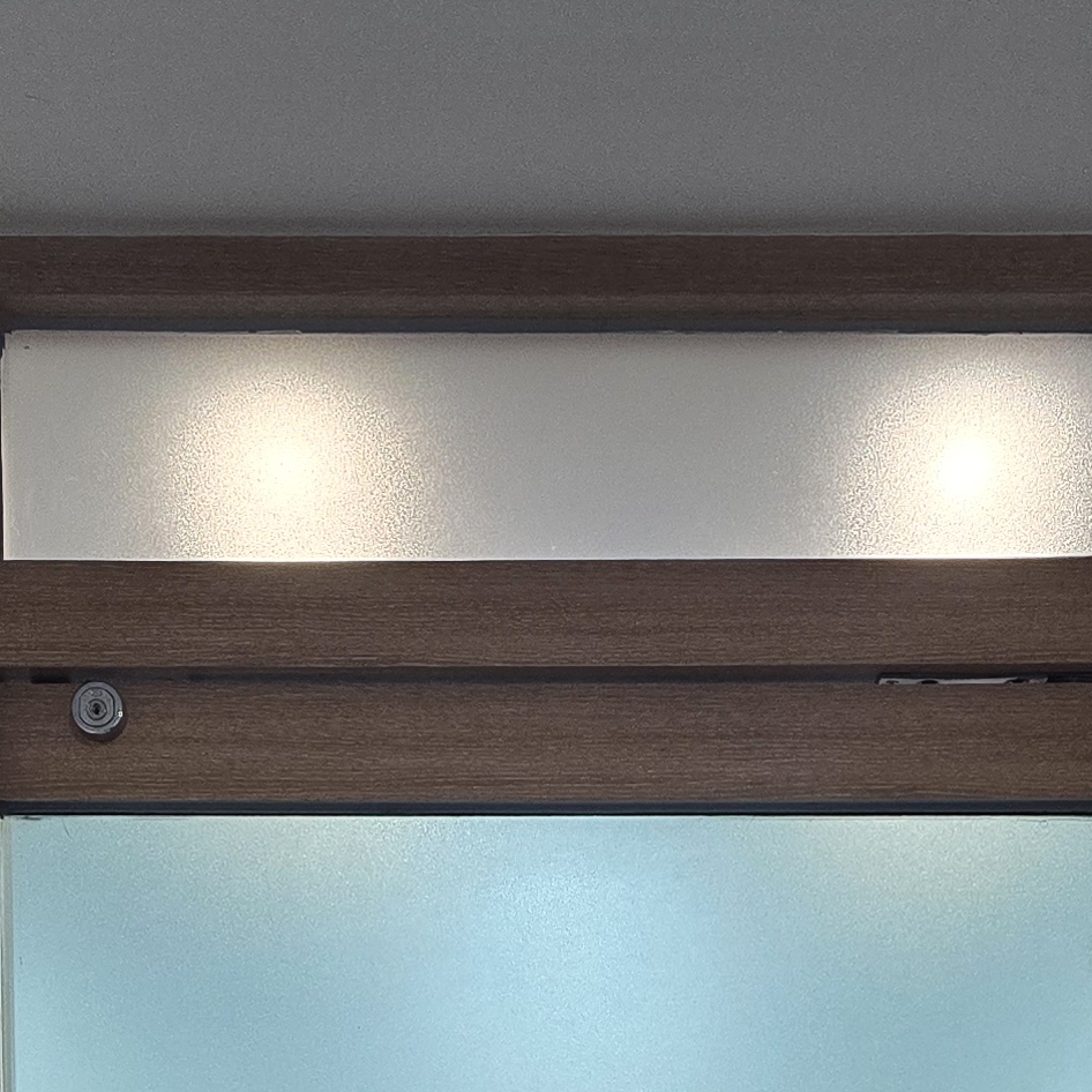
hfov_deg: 20.2
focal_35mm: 86
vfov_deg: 17.6
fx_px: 3069
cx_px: 586
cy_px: 1742
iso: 250
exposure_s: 1/120
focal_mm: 6.3
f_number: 1.7
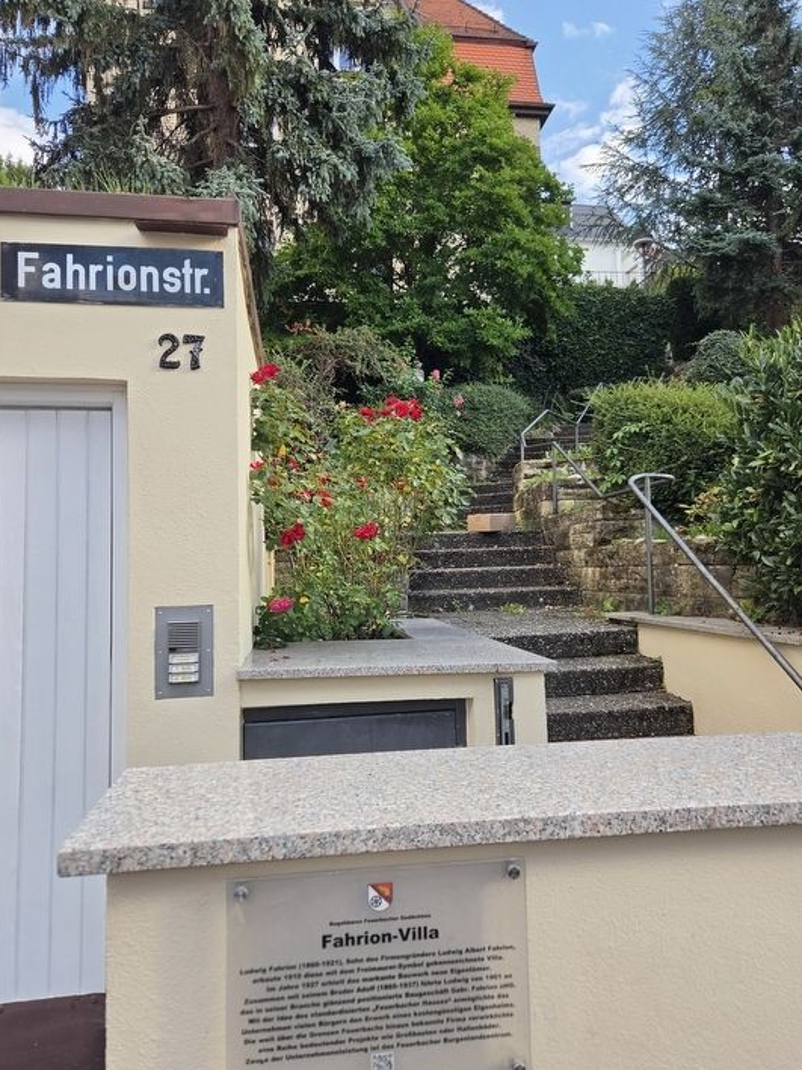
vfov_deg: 67.3
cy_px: 520
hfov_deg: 53.0
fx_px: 803
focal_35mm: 26
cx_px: 421
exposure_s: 1/1114
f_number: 1.8
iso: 80
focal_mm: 5.4
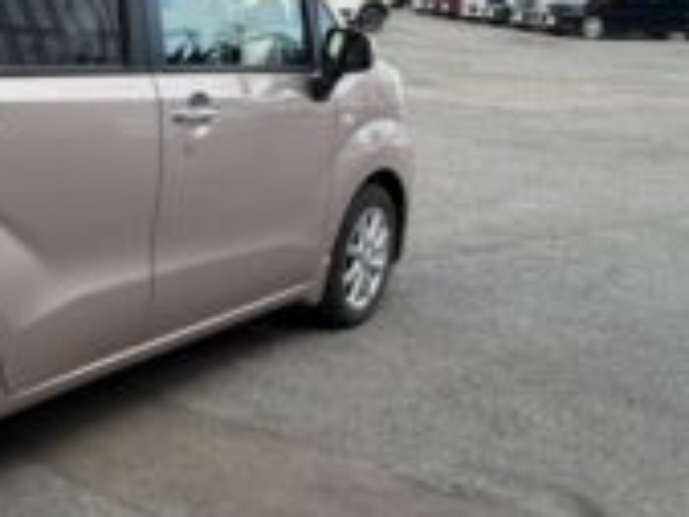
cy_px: 283
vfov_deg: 27.1
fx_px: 1076
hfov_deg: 32.5
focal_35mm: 54
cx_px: -12
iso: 64
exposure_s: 1/773
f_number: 1.6
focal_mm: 5.96
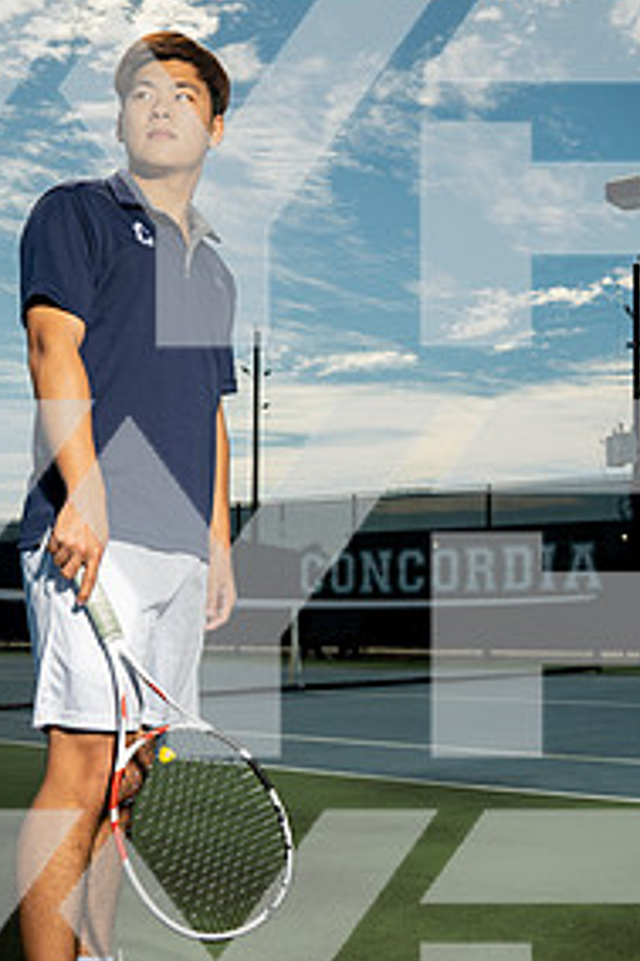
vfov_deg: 40.2
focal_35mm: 49
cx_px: 366
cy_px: 580
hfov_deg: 27.5
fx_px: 1308
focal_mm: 24
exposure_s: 1/250
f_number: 4.5
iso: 100
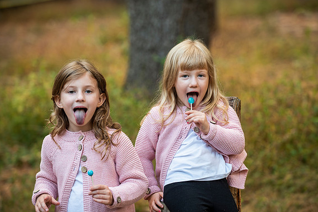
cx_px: 168
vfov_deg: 9.5
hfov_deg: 14.1
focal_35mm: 145
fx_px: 1281
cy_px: 100
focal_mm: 135
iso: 250
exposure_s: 1/100
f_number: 3.5
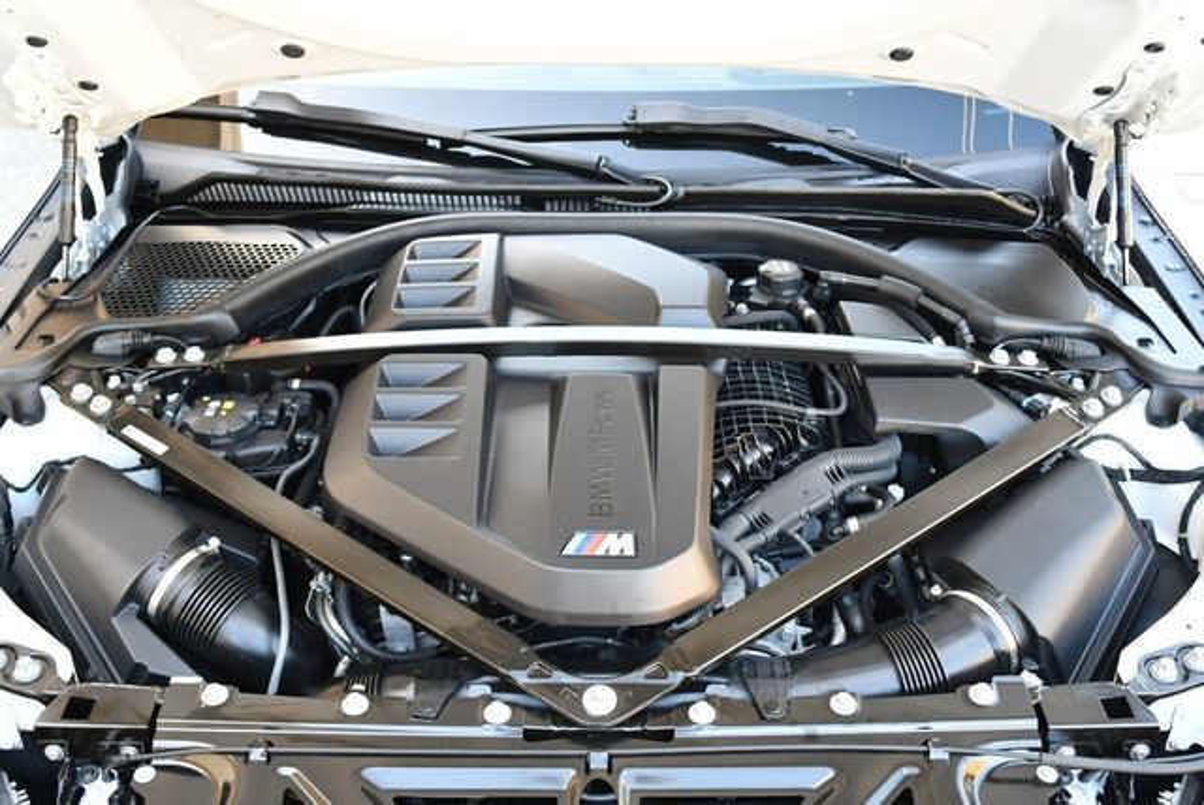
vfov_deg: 33.5
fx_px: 1339
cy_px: 402
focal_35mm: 40
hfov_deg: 48.4
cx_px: 602
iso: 800
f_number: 3.8
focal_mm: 20
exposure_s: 1/160
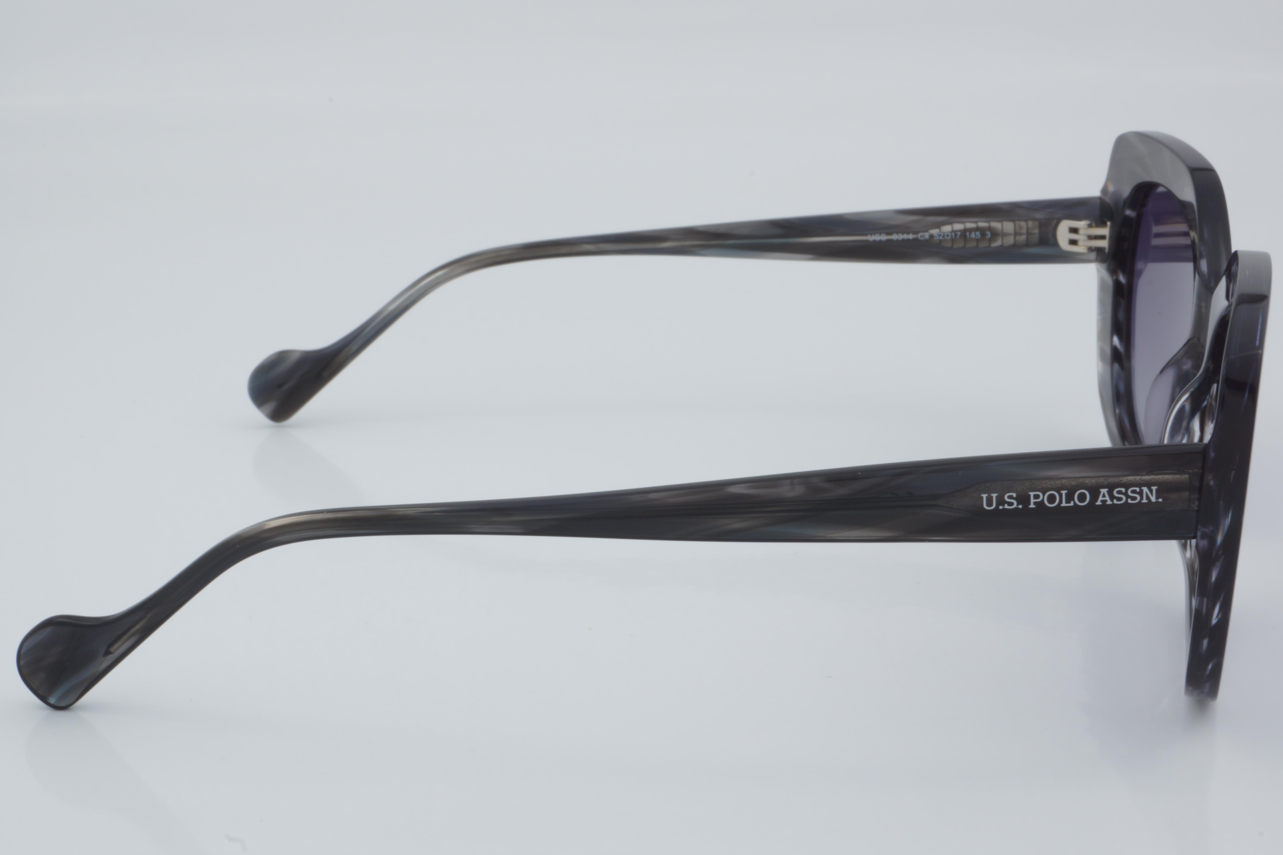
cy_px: 428
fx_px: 2405
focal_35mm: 68
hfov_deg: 29.9
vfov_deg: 20.2
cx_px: 642
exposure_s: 1/4
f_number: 32
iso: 100
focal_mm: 45
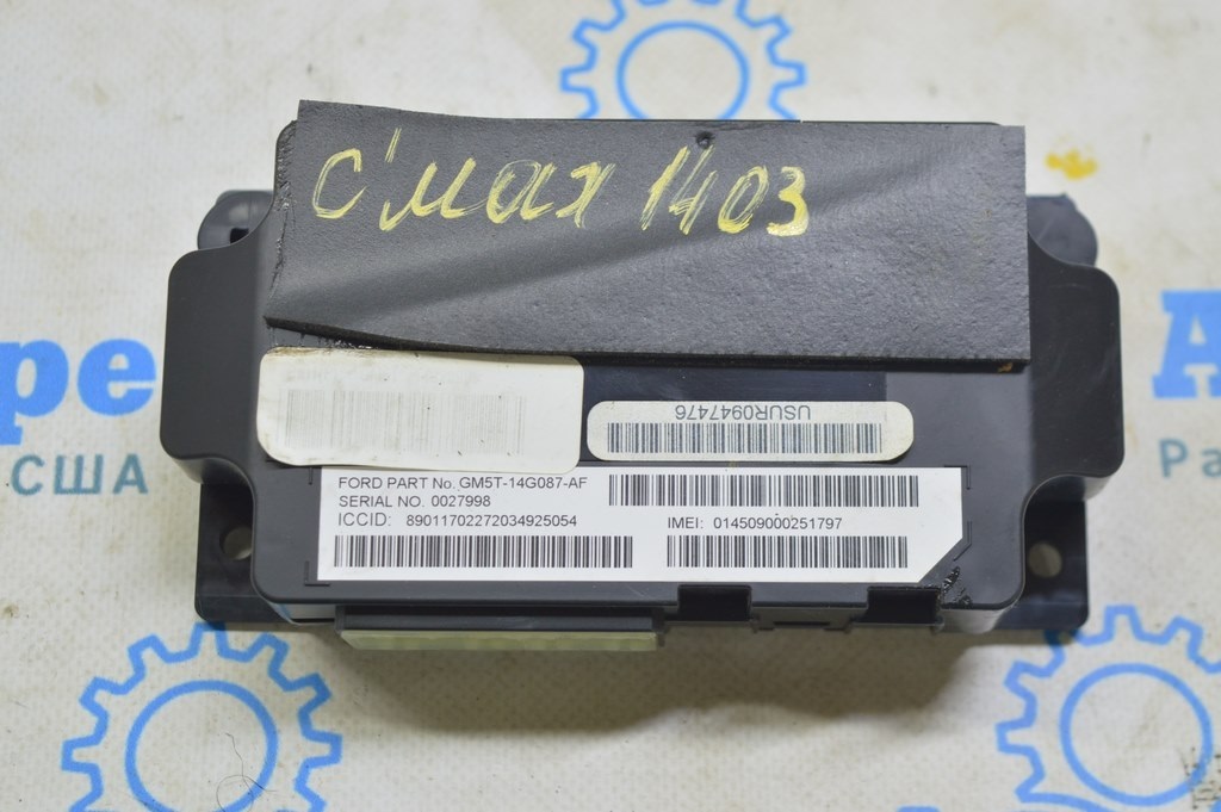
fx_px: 2440
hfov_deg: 28.1
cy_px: 406
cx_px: 610
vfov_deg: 18.9
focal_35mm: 72
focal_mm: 48
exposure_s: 1/20
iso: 400
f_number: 5.6
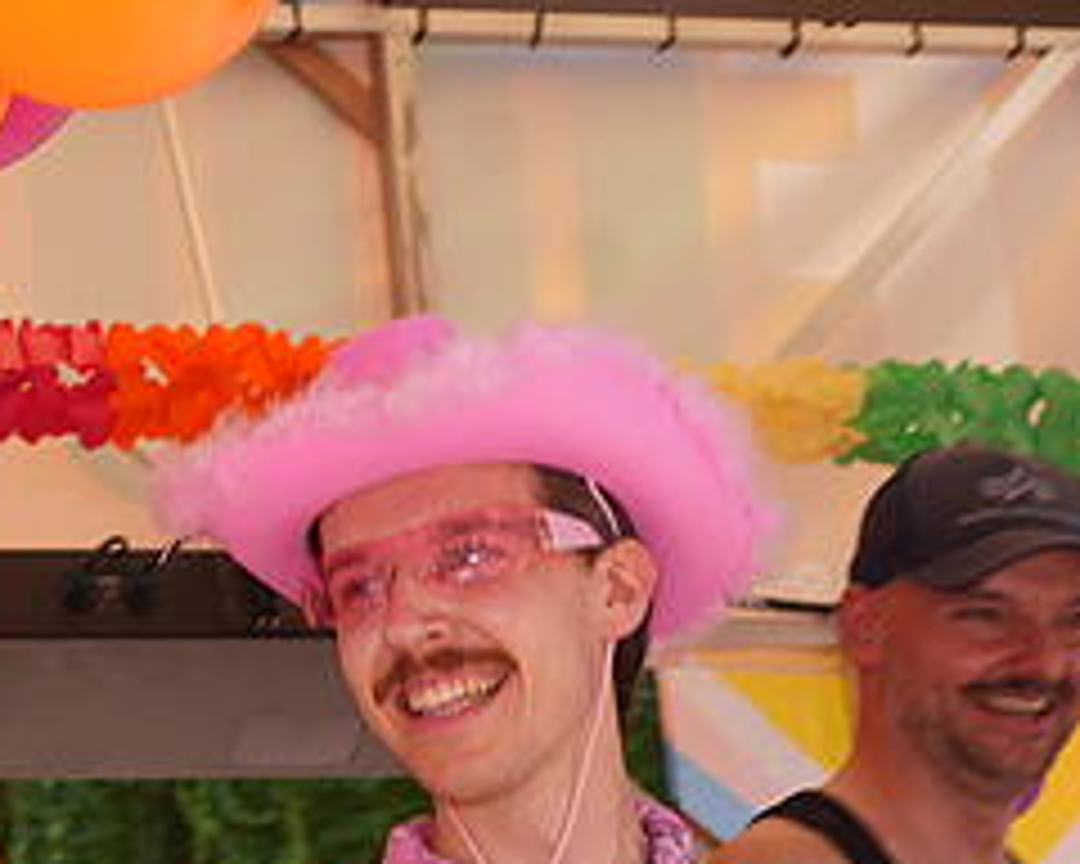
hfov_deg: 19.0
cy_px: 529
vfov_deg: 16.2
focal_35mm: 95
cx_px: -232
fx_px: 3037
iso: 50
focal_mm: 30
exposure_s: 1/80
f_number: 4.5
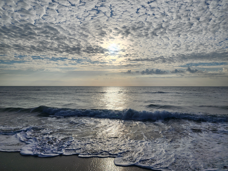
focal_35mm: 23
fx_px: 151
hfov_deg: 73.9
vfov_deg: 58.9
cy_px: 86
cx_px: 114
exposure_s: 1/5135
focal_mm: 6.4
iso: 12
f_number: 1.8
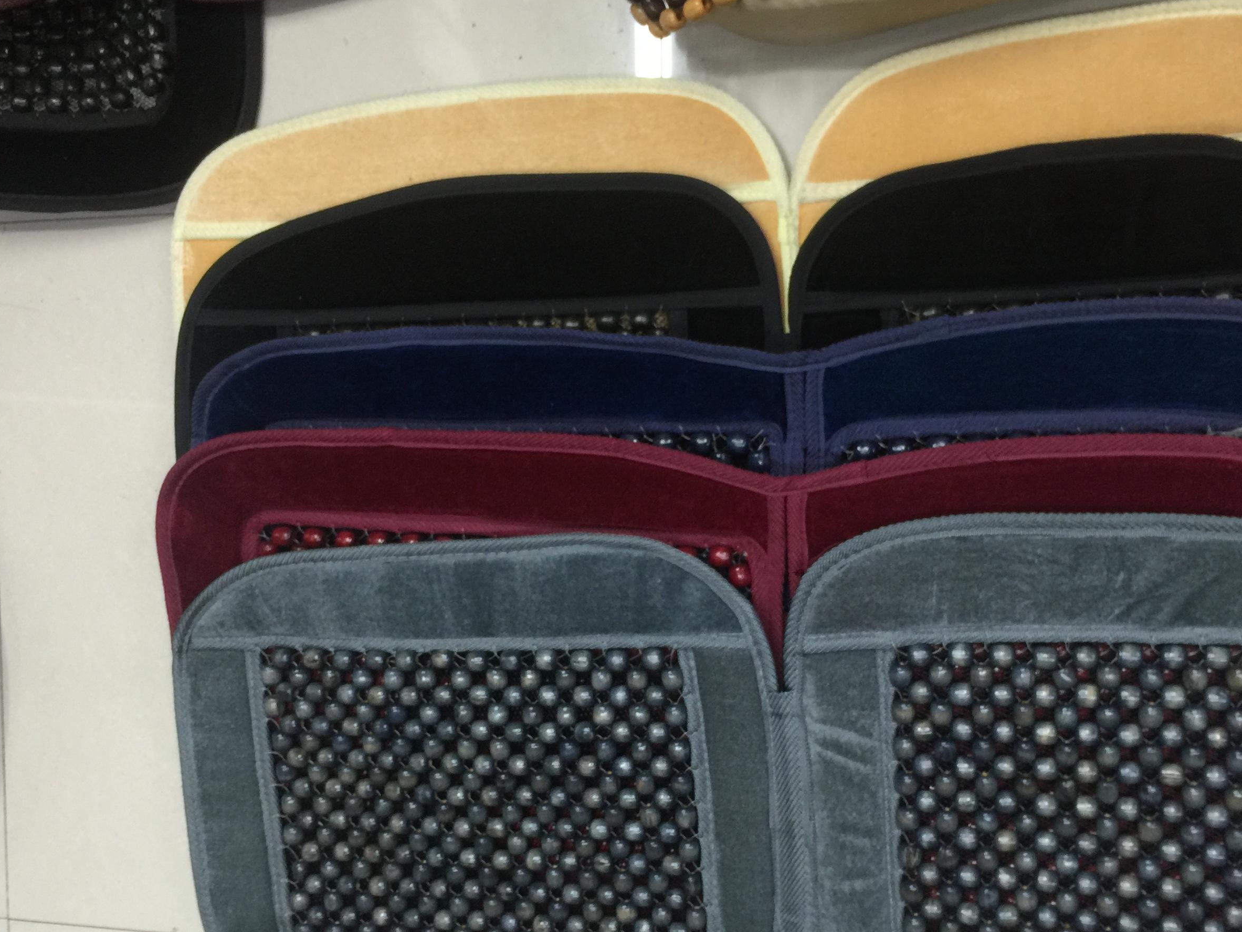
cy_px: 571
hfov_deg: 46.7
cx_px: 690
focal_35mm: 40
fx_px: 1435
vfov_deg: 35.8
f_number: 2.2
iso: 50
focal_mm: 4.15
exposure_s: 1/17
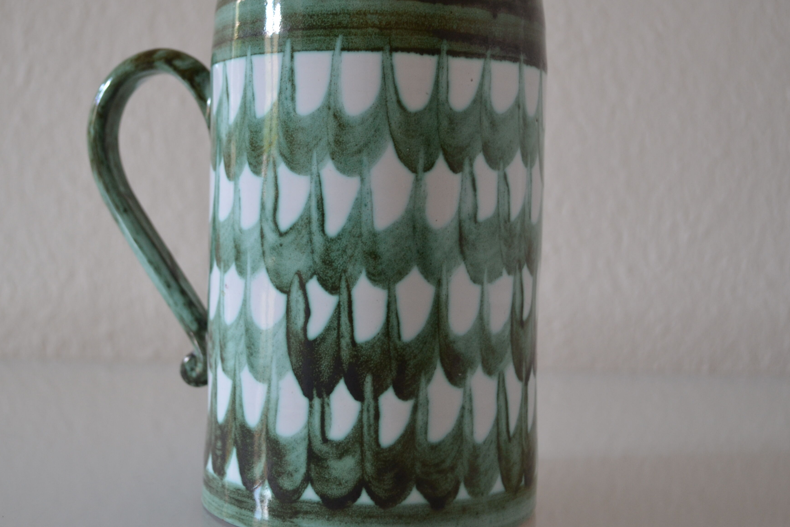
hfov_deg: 41.0
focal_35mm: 48
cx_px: 328
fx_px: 1053
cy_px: 209
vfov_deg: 28.0
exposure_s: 1/50
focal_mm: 24
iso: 400
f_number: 4
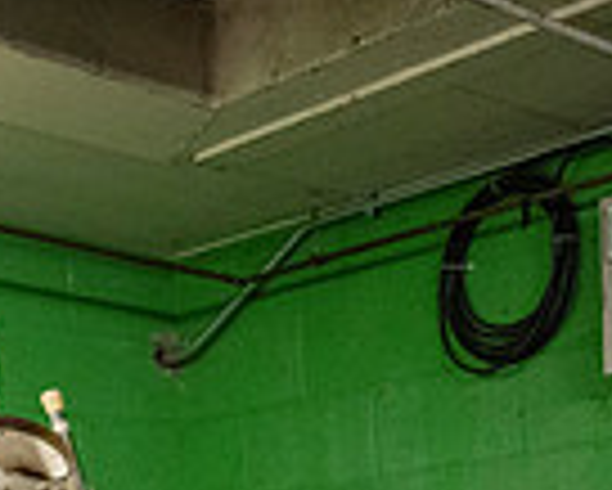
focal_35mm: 96
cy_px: 856
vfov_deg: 14.3
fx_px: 1740
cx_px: 374
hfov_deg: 19.9
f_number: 3.2
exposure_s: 1/500
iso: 5000
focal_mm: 24
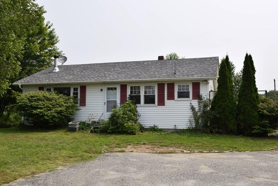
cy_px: 93
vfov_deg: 36.9
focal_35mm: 36
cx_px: 139
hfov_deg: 53.1
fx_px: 278
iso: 100
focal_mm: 24
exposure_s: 1/200
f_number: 13
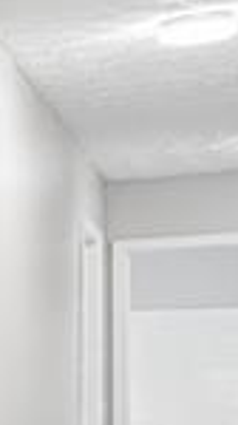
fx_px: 1126
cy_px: 392
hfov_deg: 6.7
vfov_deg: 20.9
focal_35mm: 100
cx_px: -890
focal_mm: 14
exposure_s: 1/10
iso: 320
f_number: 8
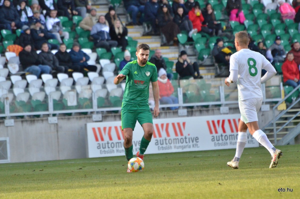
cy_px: 100
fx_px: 3743
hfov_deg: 4.6
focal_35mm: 450
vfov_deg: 3.0
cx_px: 150
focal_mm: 300
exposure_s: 1/2500
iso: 3200
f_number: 6.3
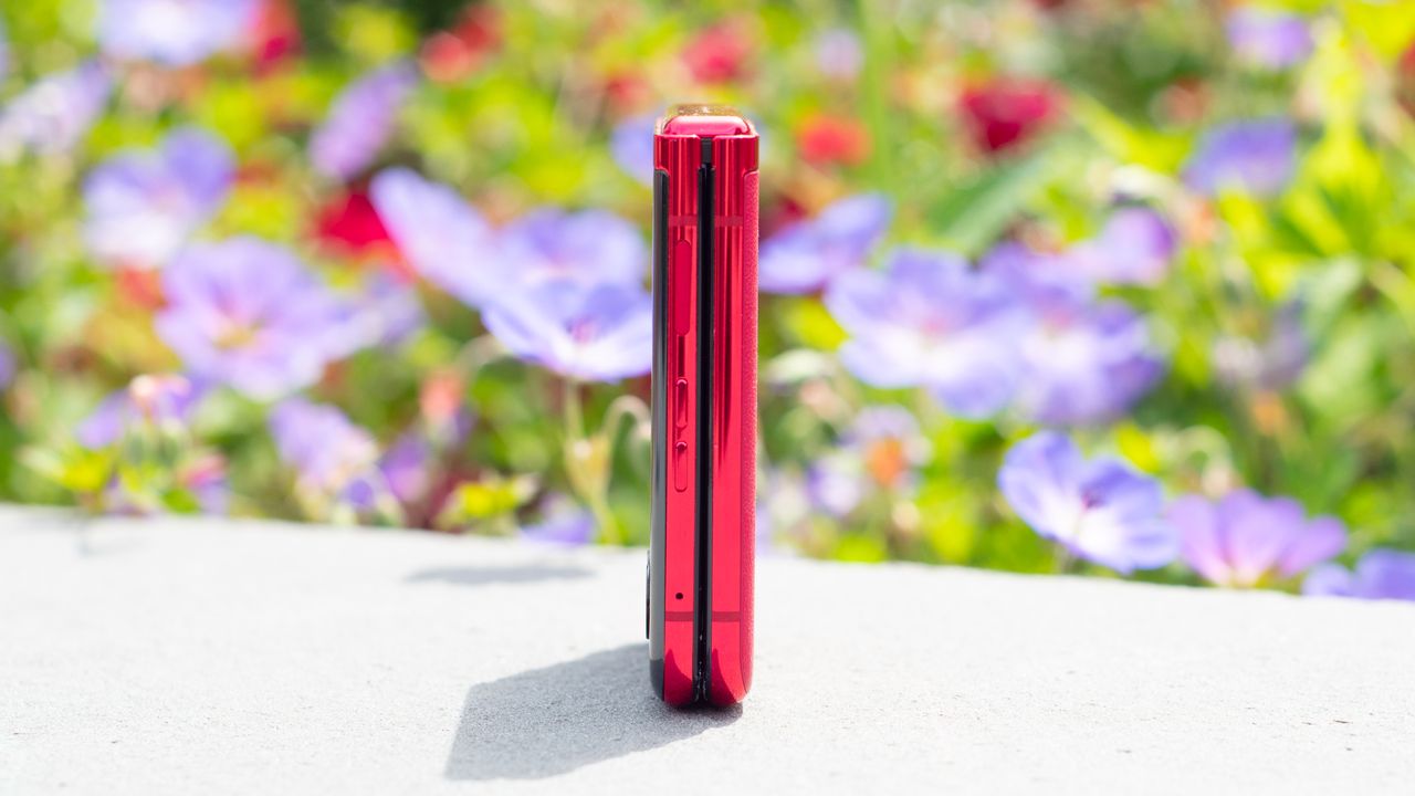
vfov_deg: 14.5
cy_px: 400
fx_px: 3131
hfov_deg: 25.4
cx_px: 916
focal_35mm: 83
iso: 100
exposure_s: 1/1000
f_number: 4.5
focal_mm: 50
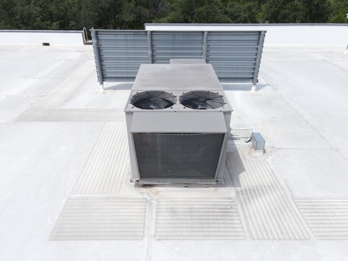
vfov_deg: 56.8
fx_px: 241
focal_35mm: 24
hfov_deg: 71.6
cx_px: 174
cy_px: 130
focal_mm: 4.5
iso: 100
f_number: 2.8
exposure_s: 1/1000
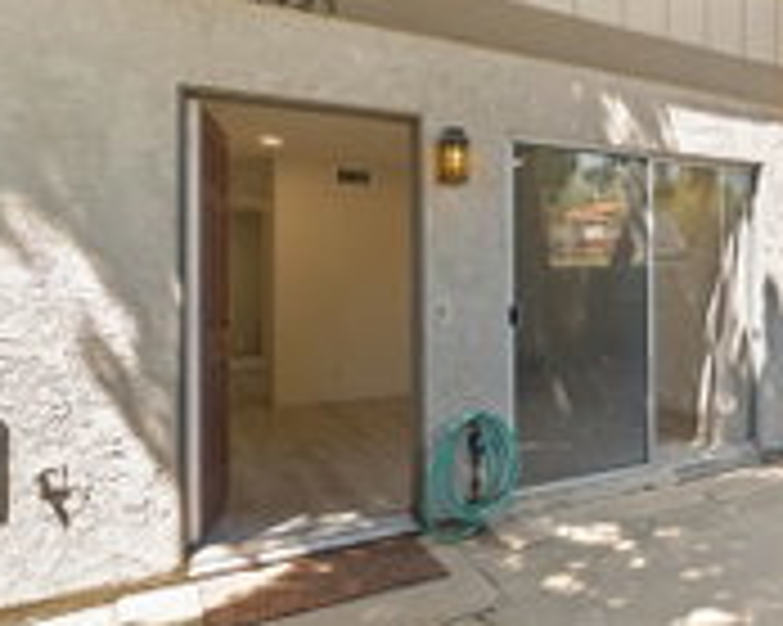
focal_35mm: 31
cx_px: 821
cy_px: 284
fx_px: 718
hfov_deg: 45.8
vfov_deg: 47.0
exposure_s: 1/125
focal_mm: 12
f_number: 5.6
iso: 640
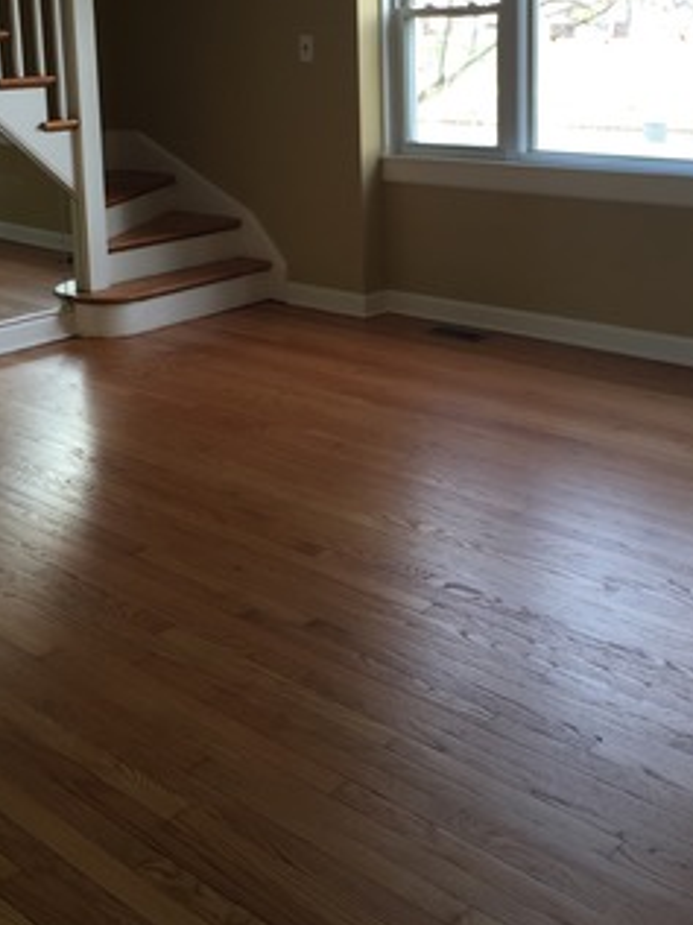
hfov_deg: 32.9
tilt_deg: -9.1
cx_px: 327
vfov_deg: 41.7
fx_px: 1174
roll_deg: +2.0
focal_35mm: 44
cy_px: 231
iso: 32
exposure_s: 1/60
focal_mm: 4.15
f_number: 2.2
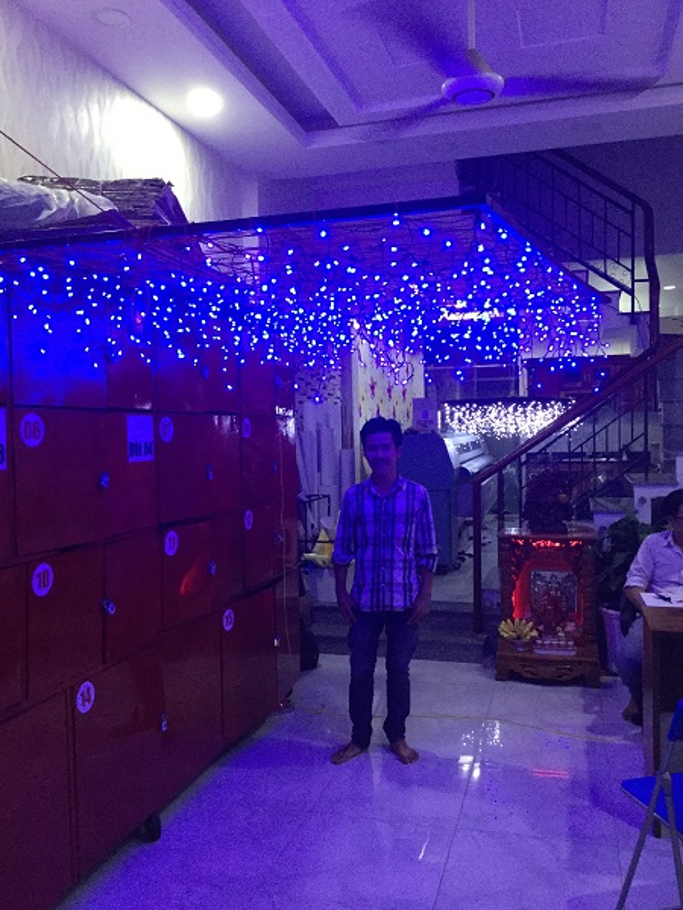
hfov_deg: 45.4
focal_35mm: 31
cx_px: 342
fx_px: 816
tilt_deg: -1.9
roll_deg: +2.1
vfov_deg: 58.4
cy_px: 455
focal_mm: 3.3
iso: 200
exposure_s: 1/33
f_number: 2.4
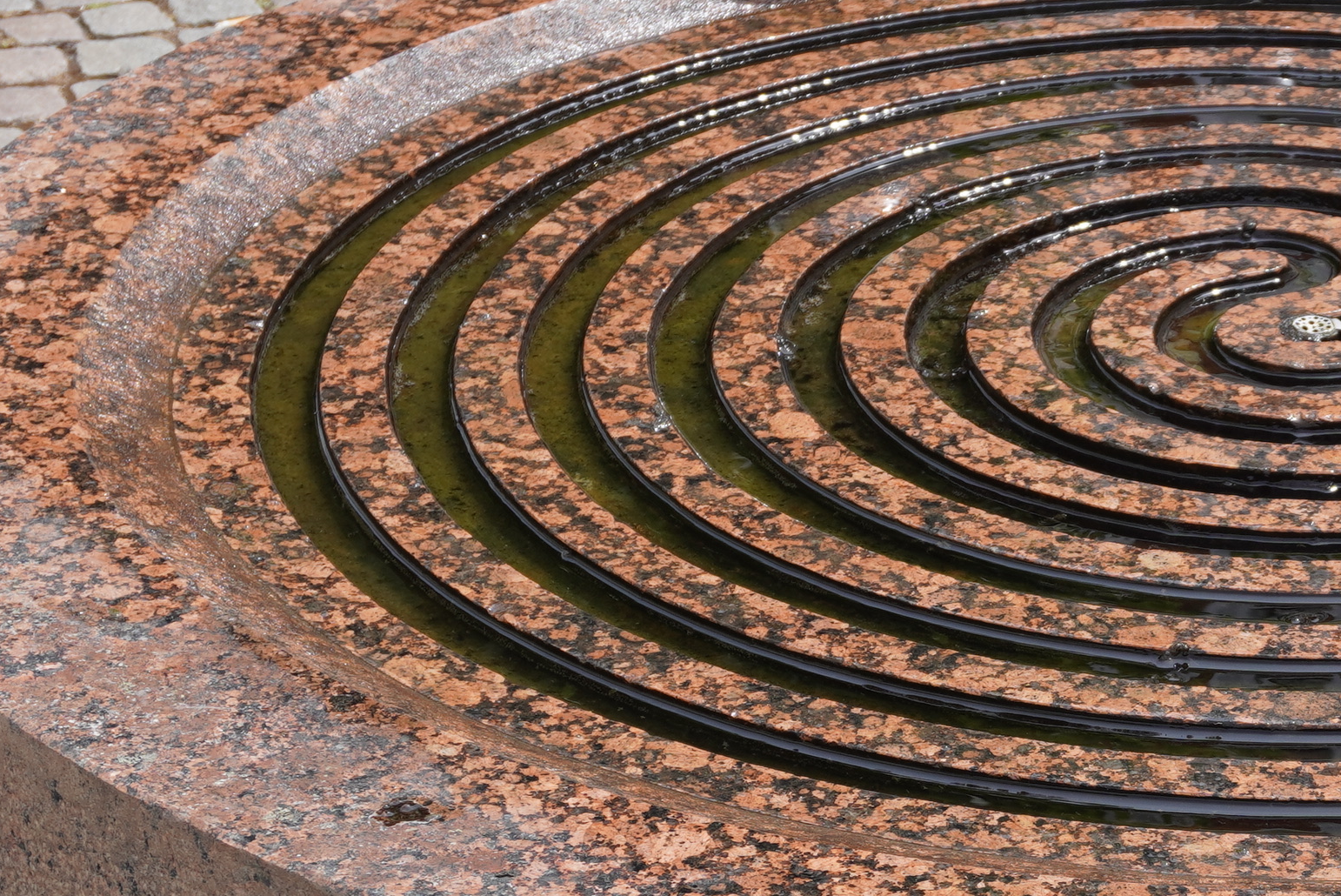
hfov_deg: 17.7
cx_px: 1474
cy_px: 757
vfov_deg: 12.3
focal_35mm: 111
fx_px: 4151
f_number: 5.6
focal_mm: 27
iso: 100
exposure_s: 1/250
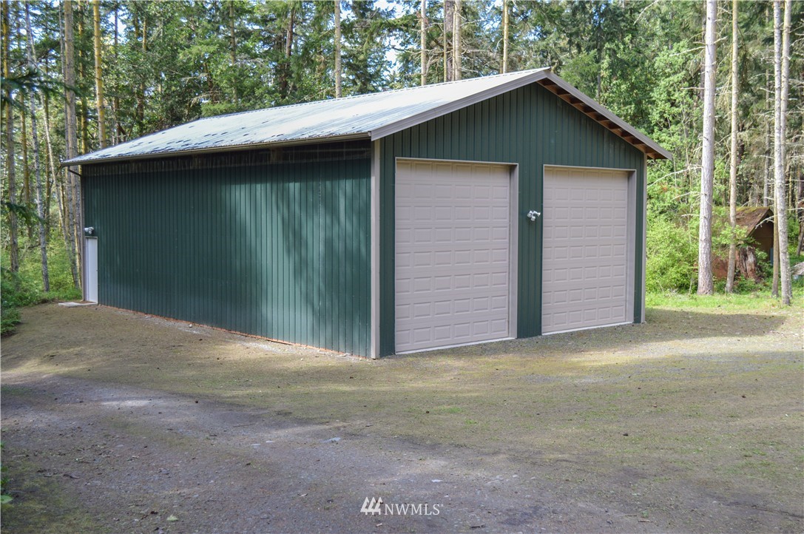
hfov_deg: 49.6
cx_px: 402
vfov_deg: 34.1
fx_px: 870
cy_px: 267
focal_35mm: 39
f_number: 5.6
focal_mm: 26
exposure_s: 1/125
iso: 180
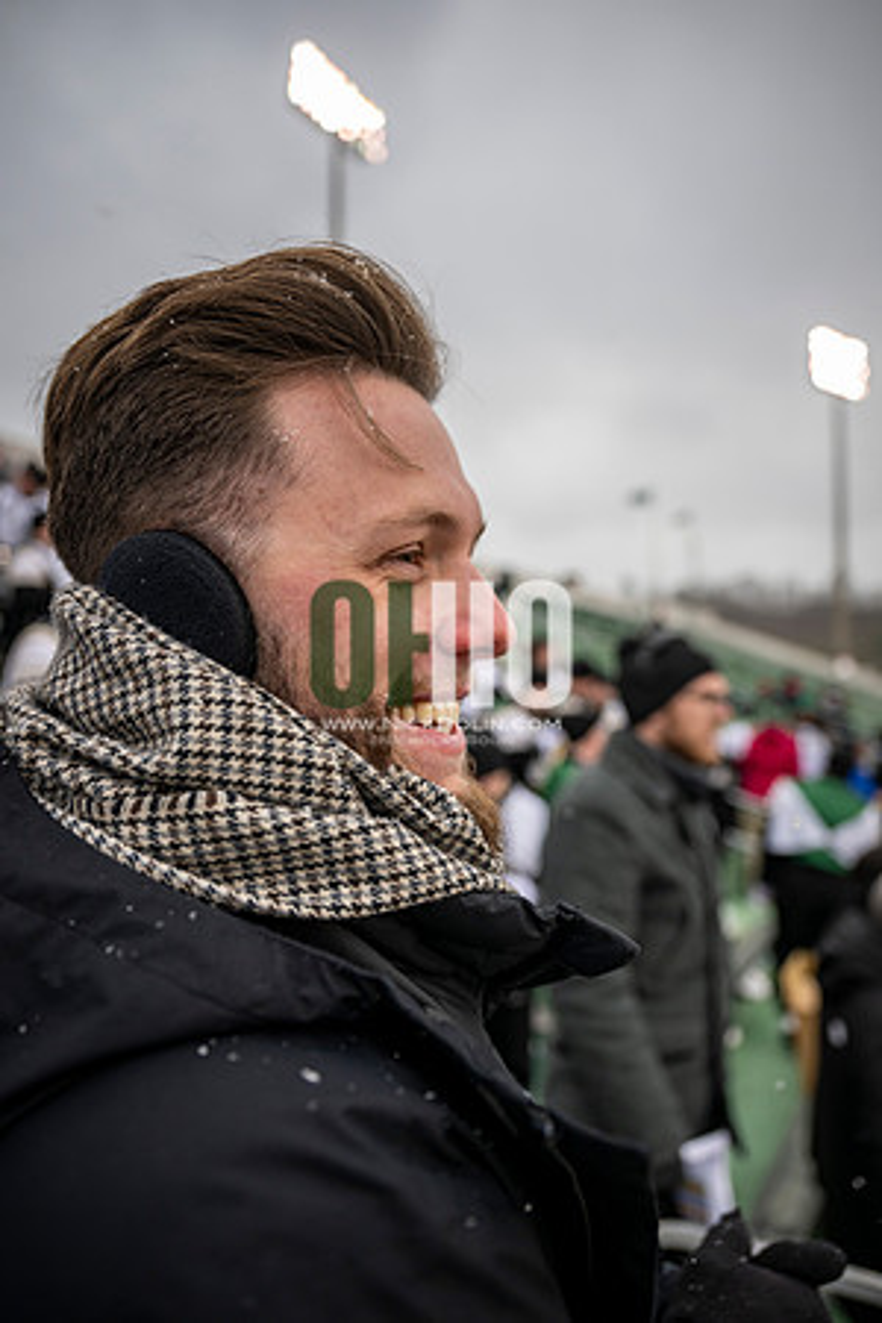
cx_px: 441
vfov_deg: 73.7
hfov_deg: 53.1
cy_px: 662
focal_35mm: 24
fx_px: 882
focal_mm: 24
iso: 160
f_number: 2.8
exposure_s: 1/500
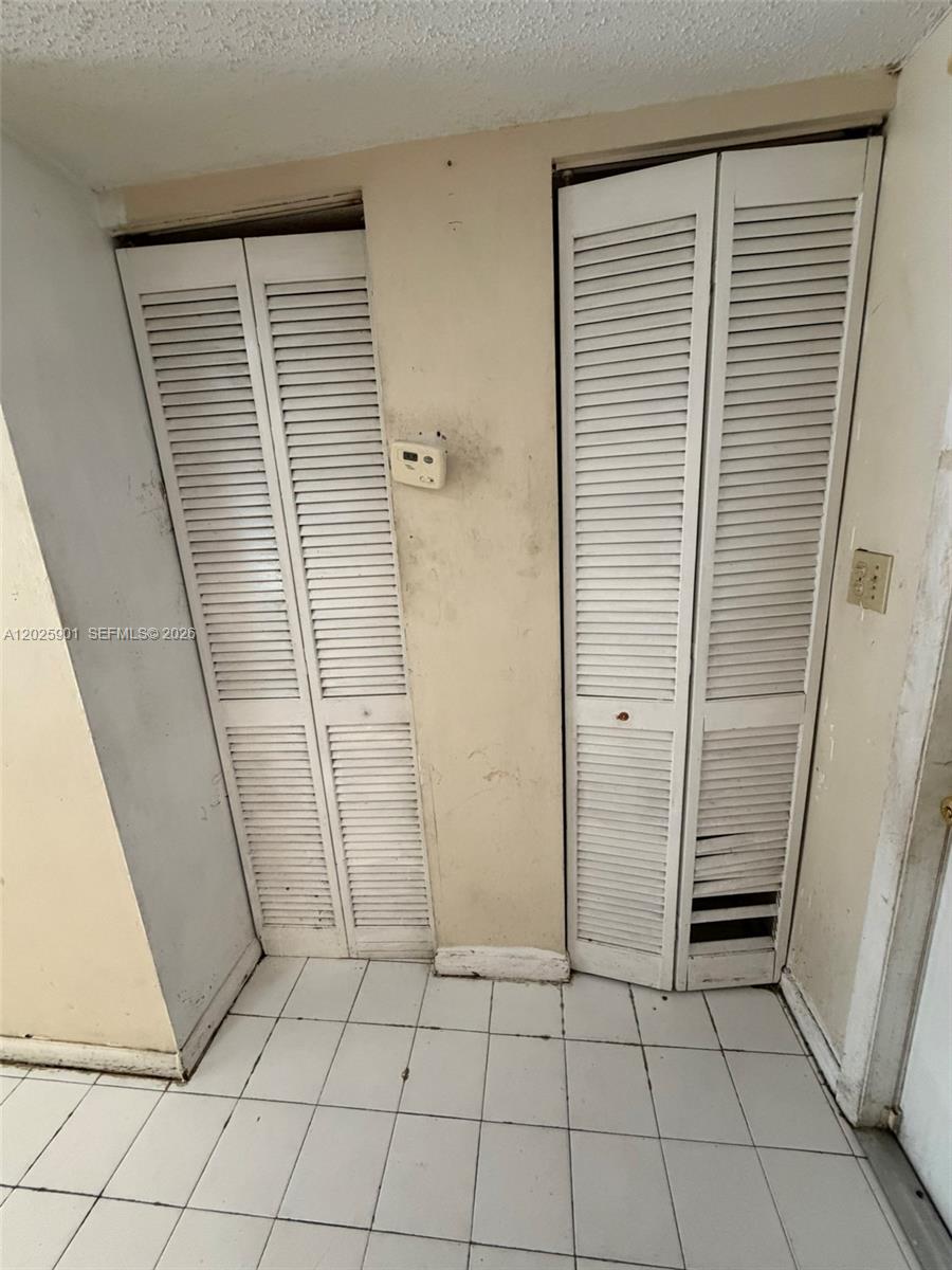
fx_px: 513
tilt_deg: -14.9
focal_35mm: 14
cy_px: 635
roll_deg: +2.9
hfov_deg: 85.7
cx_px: 476
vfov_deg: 102.1
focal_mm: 2.22
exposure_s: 1/60
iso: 400
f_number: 2.2
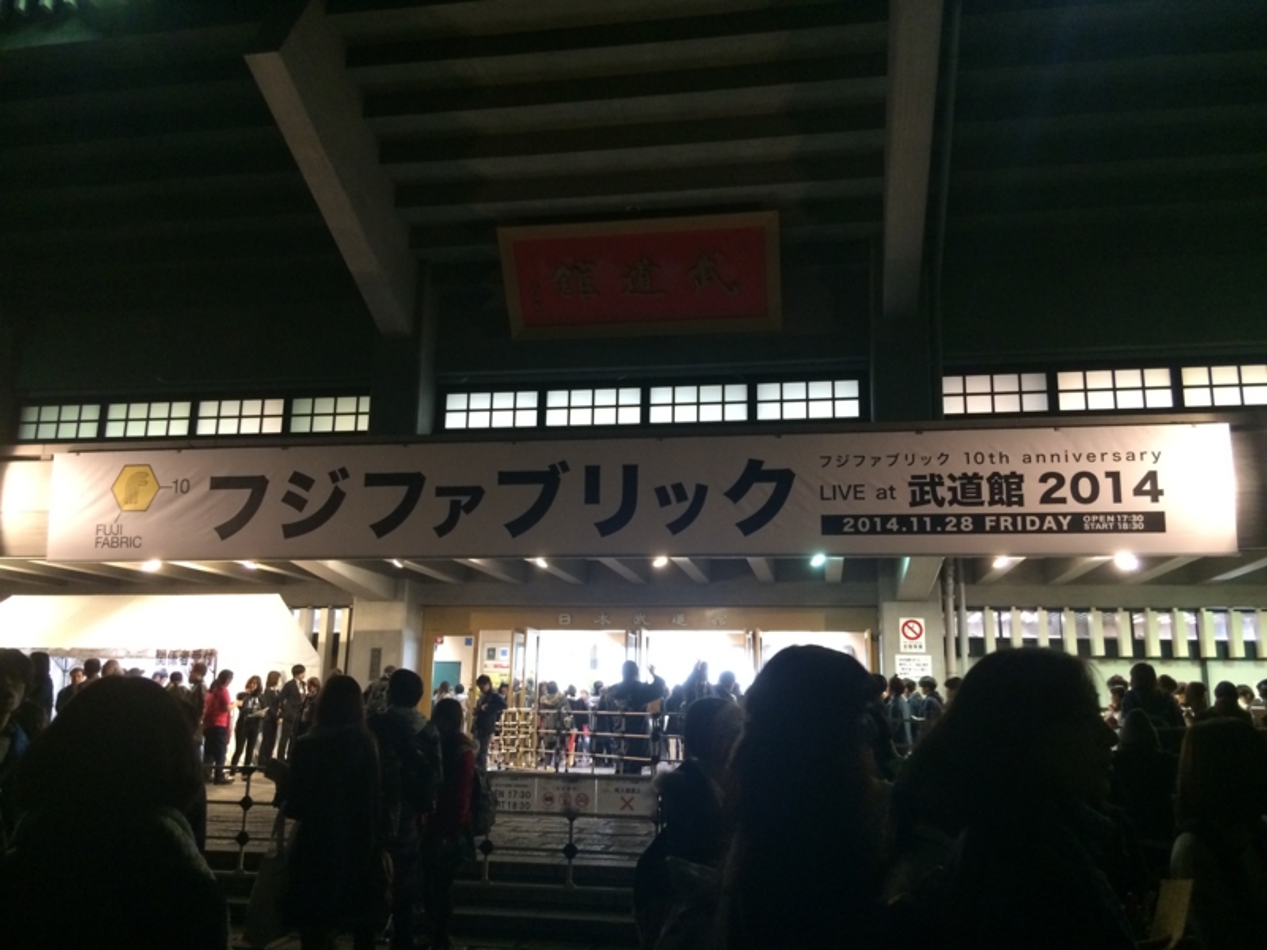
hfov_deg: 61.7
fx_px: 1061
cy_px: 475
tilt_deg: +12.8
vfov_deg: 48.2
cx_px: 634
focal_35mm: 29
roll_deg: -0.4
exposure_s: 1/24
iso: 320
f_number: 2.2
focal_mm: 4.15
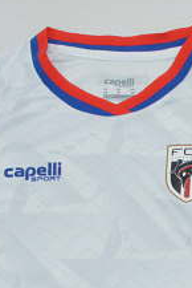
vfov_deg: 17.0
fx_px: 925
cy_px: 325
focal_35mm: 116
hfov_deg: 11.4
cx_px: 281
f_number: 25
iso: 3200
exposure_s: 1/200
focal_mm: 21
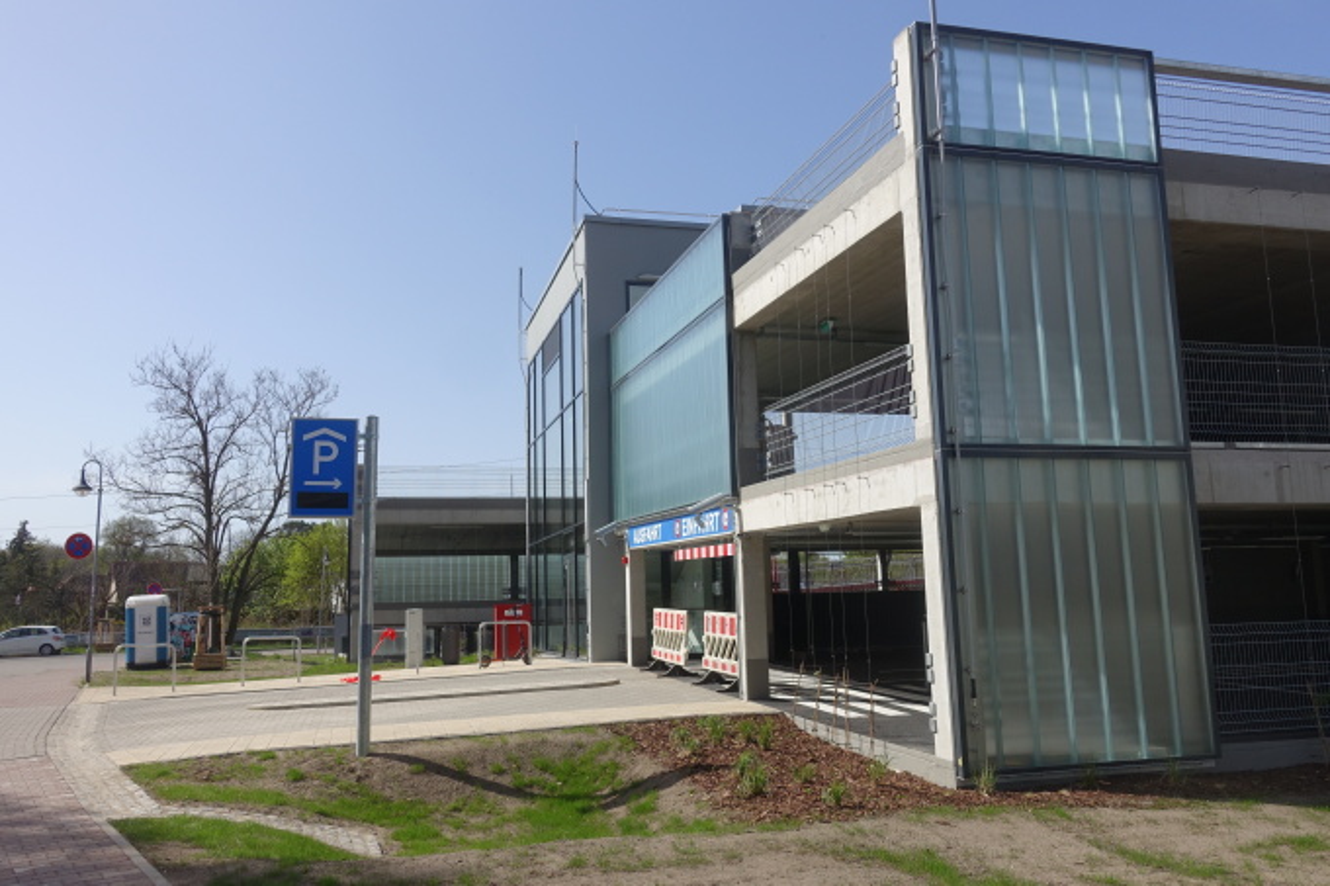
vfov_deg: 43.6
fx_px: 1108
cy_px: 443
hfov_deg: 61.9
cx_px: 665
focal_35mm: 30
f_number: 5.6
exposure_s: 1/640
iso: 125
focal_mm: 11
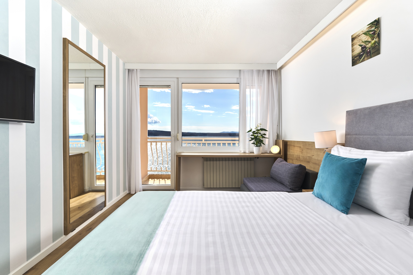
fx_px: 161
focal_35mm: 14
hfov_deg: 104.3
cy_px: 138
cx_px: 206
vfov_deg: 81.2
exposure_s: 1/125
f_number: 7.1
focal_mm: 14
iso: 64
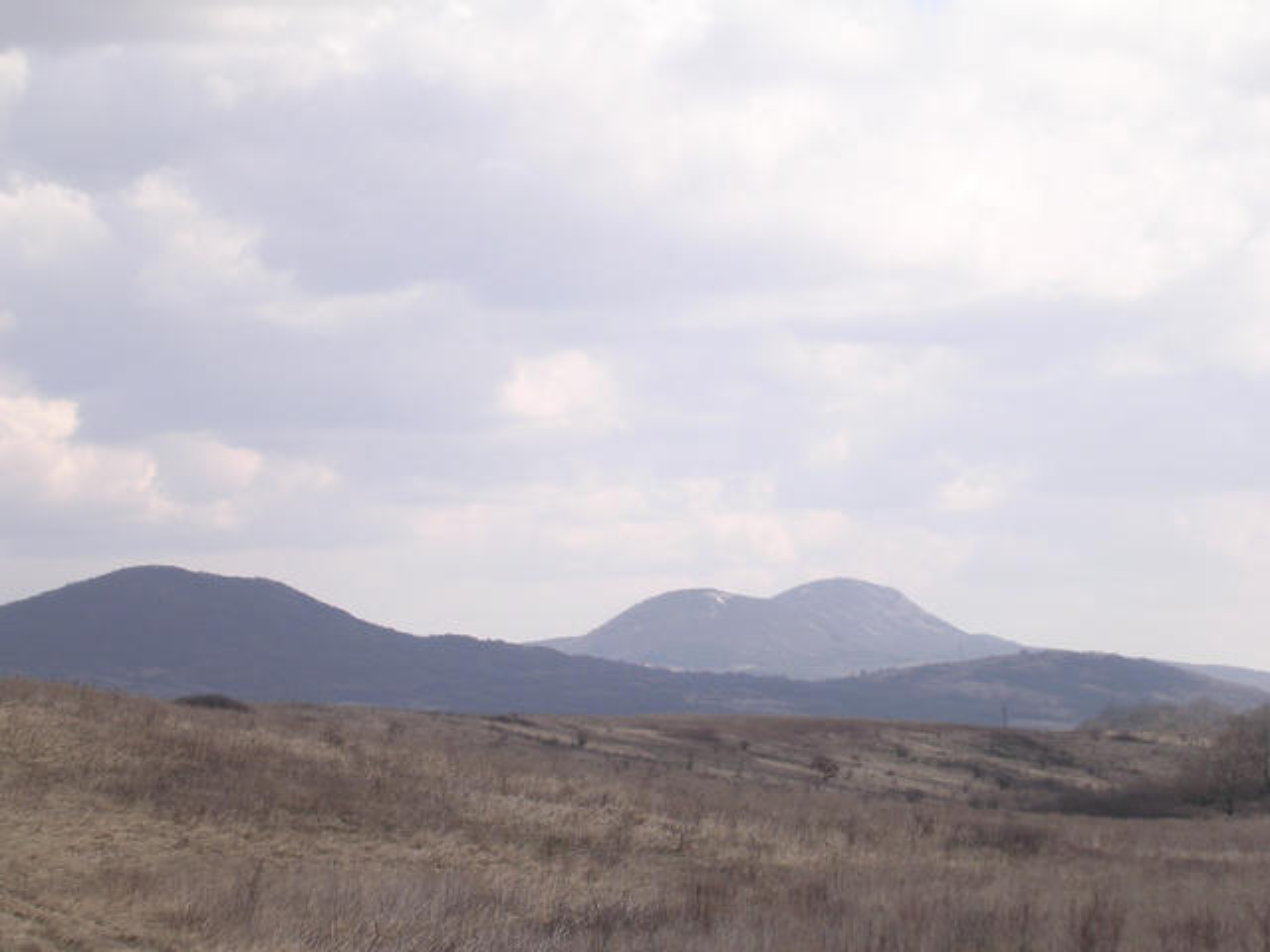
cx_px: 635
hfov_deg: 17.1
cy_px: 476
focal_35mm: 115
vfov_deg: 12.9
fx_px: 4219
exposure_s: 1/271
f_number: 4.9
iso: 100
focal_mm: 17.4
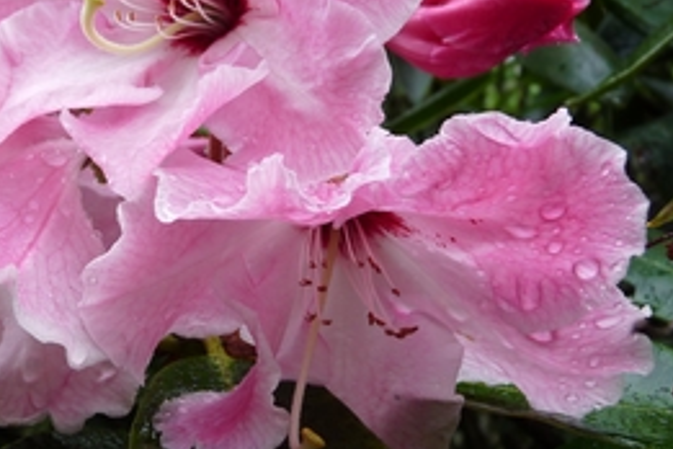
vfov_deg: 30.6
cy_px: 108
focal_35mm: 43
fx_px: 804
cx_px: 204
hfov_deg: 44.5
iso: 100
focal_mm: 4.8
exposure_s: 1/100
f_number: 2.8
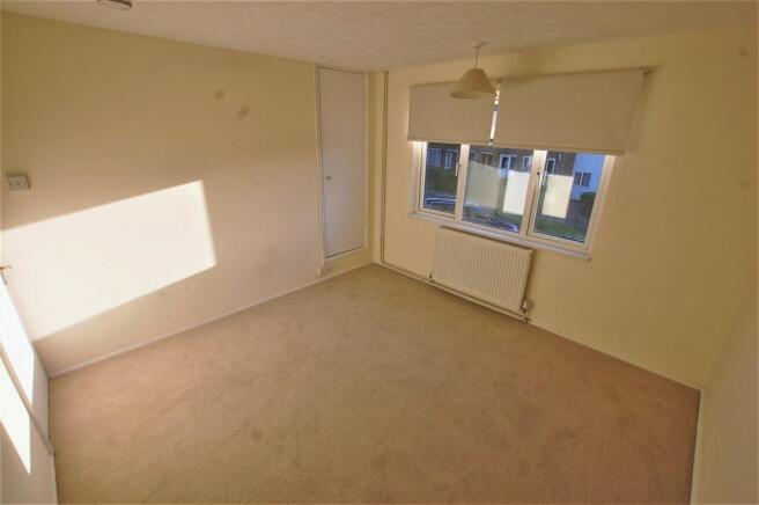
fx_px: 316
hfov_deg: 100.4
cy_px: 252
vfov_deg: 77.2
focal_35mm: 15
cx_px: 380
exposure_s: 1/200
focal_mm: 10
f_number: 7.1
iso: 200
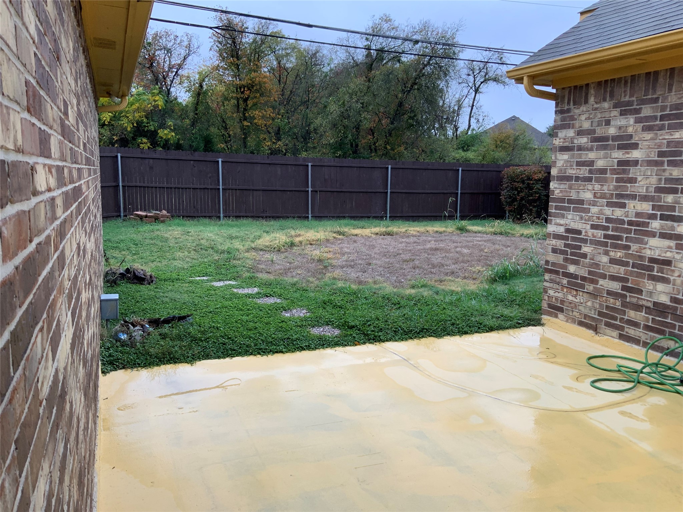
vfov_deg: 48.2
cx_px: 342
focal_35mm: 29
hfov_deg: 61.7
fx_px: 572
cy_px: 256
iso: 32
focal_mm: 3
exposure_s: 1/120
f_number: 1.8
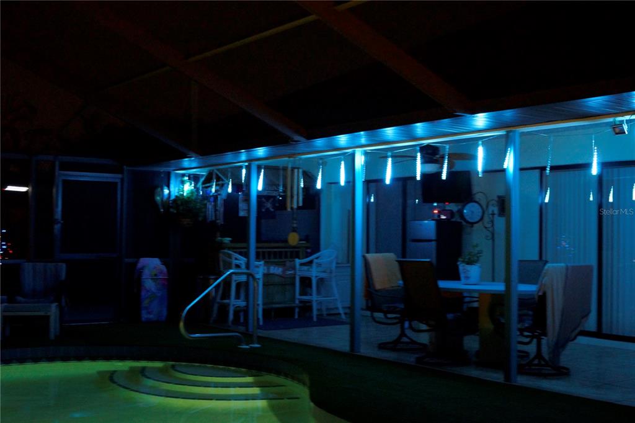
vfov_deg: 29.8
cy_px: 212
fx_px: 793
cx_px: 318
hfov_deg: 43.6
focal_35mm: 45
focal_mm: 30
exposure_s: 1/2.5
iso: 1600
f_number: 4.5
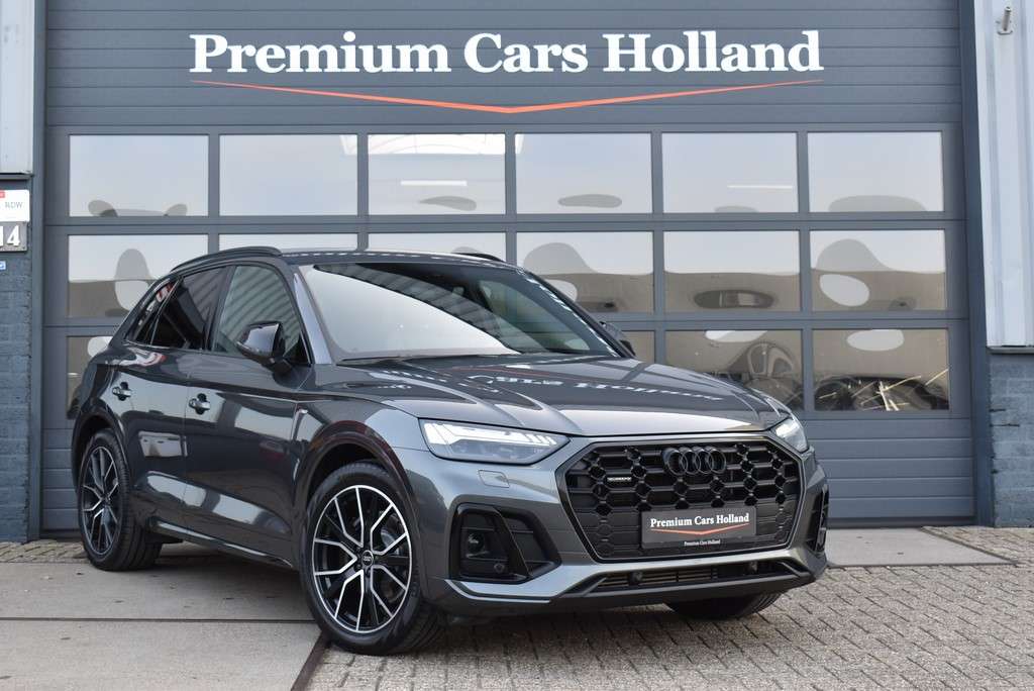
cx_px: 517
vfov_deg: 22.7
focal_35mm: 60
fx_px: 1724
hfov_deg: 33.4
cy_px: 346
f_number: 6.3
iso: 400
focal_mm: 40
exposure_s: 1/160
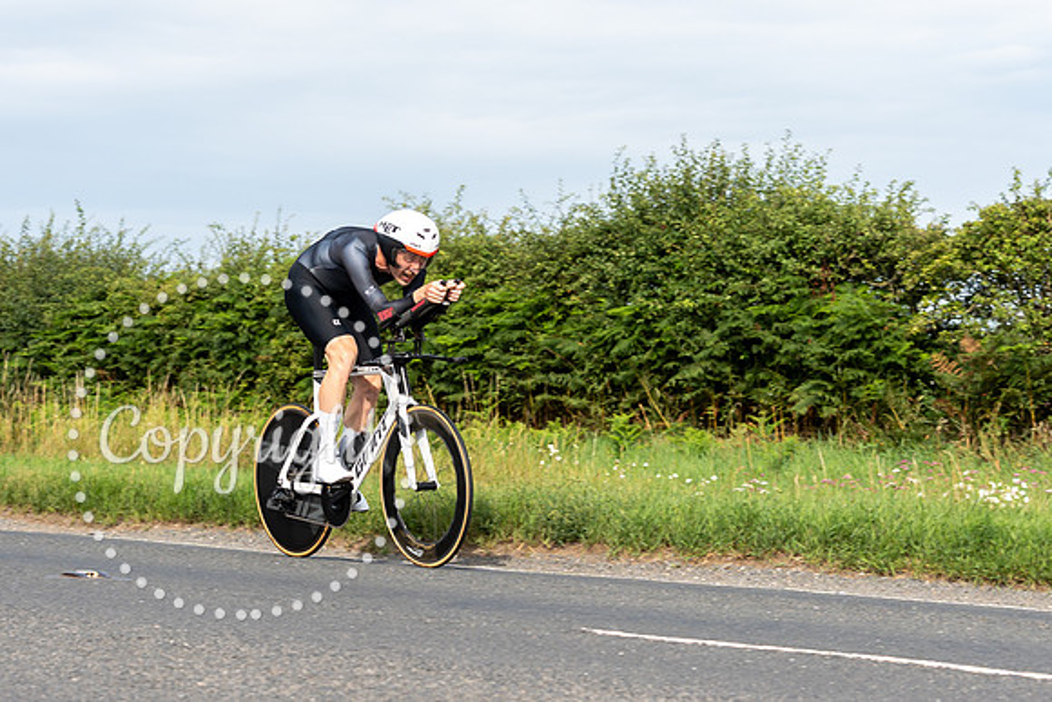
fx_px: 2712
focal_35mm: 93
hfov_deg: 21.9
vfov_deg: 14.7
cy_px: 286
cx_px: 453
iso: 125
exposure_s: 1/640
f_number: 4
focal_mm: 45
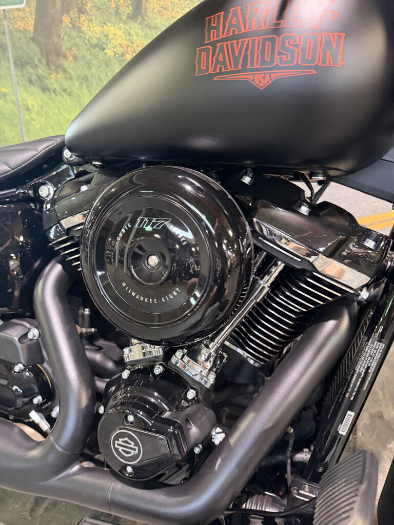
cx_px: 197
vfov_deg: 71.6
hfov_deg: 56.8
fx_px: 364
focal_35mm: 24
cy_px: 262
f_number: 1.78
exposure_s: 1/60
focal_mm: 6.76
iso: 640
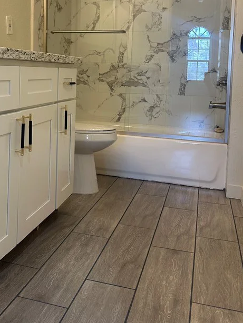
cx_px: 70
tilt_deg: -4.5
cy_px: 100
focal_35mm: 40
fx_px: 374
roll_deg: -1.3
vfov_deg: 45.9
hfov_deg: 35.4
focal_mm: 6.86
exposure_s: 1/60
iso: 125
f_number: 1.78
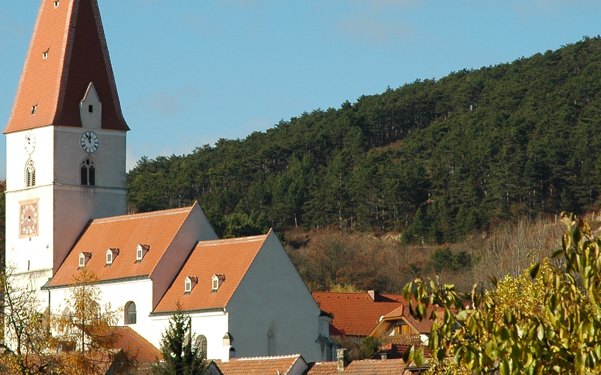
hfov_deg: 10.1
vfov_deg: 6.3
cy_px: 112
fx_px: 3390
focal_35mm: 207
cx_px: 216
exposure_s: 1/250
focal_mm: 70
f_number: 10
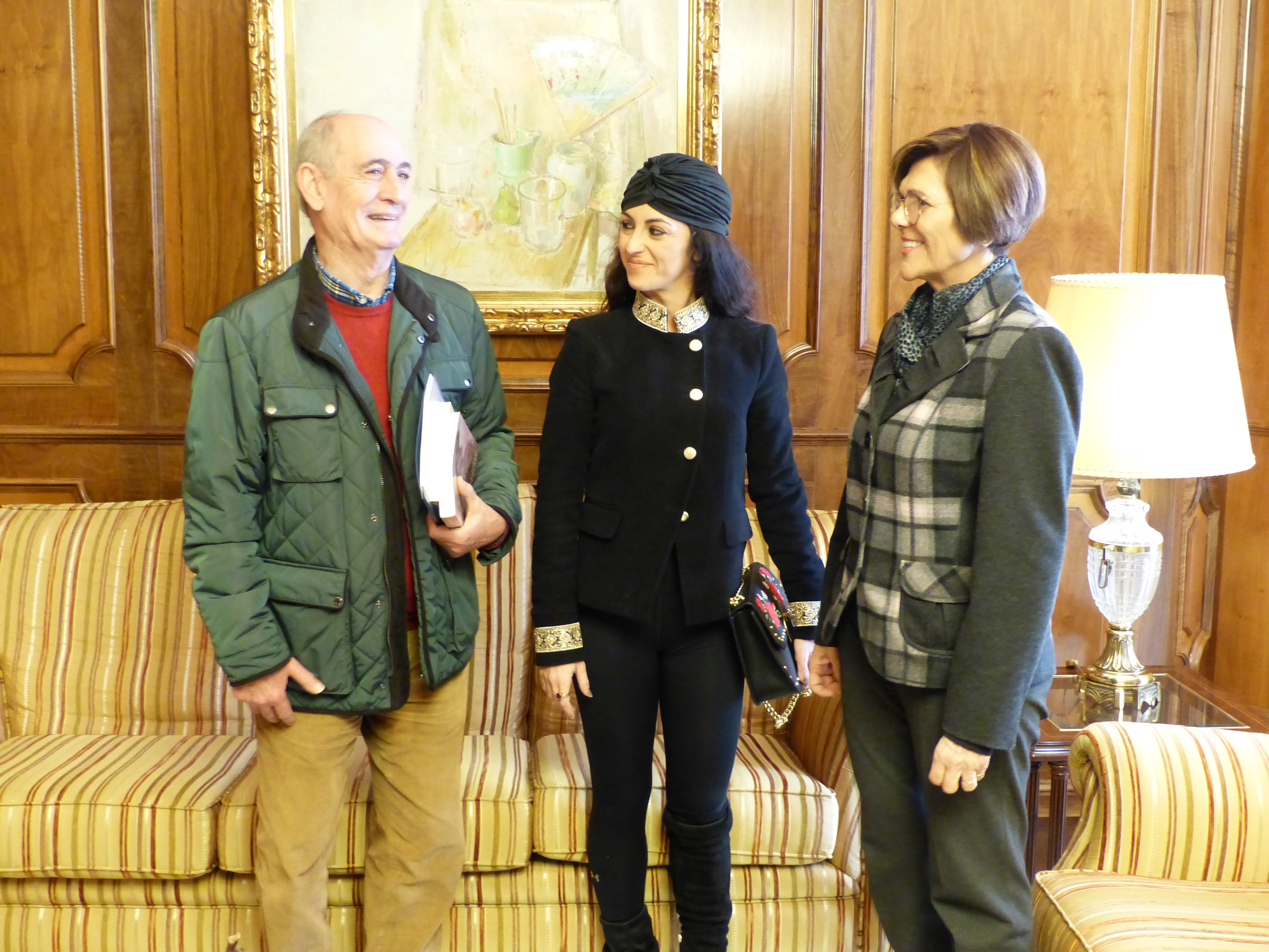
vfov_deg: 36.8
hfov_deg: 47.9
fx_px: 1430
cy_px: 476
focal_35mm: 39
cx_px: 634
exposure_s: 1/15
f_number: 2.8
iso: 640
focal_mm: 7
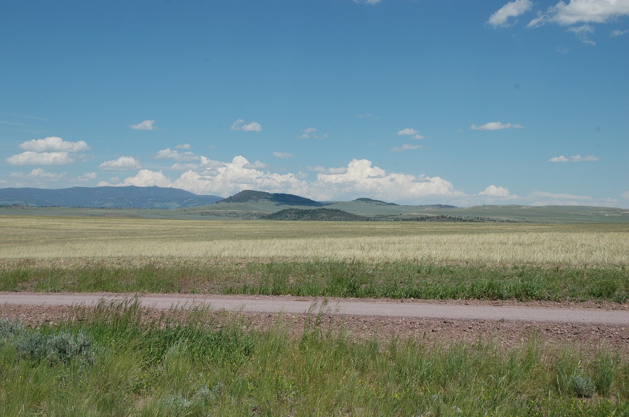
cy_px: 208
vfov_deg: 28.9
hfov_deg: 42.4
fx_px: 811
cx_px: 314
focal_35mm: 46
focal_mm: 31
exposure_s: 1/400
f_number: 10
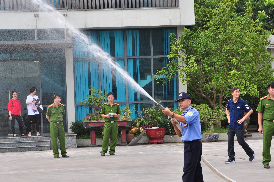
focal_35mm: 126
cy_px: 97
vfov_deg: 10.9
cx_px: 146
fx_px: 958
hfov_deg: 16.3
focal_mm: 62
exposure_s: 1/320
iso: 320
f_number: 9
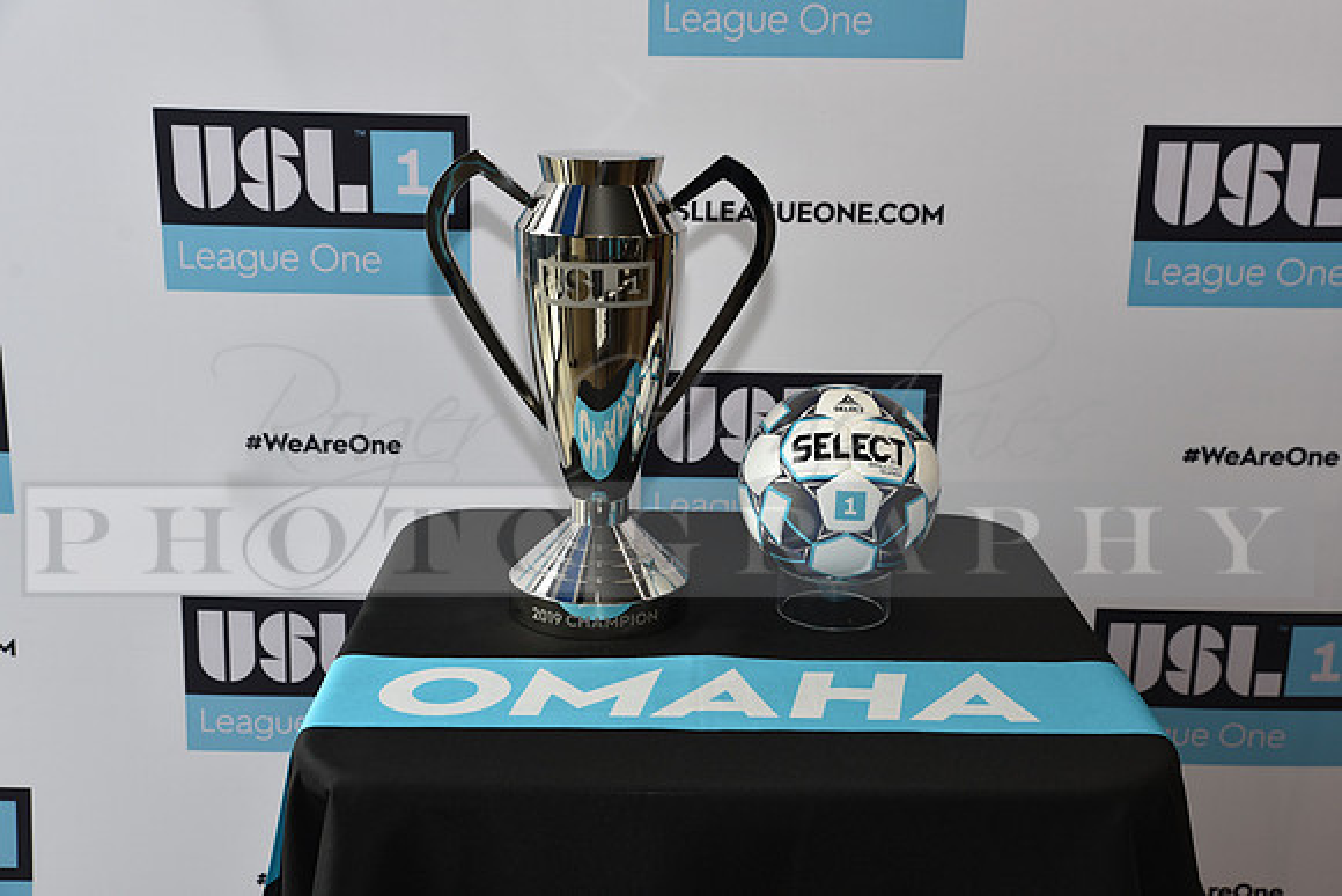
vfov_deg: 29.3
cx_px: 671
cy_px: 448
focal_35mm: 46
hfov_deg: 42.7
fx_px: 1715
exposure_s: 1/60
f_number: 5.6
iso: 400
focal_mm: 46
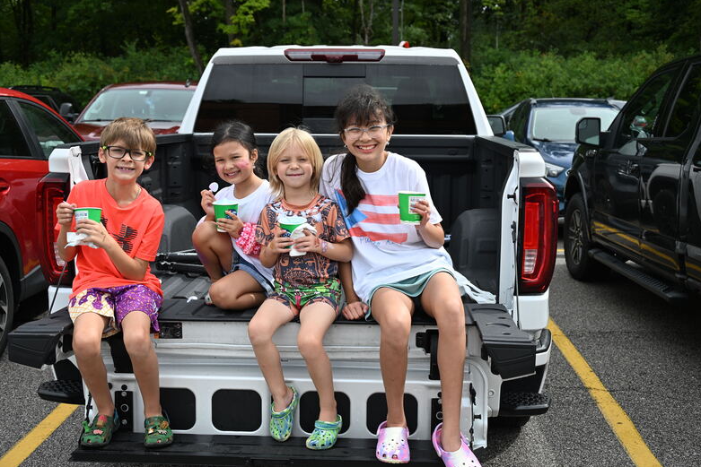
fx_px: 818
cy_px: 230
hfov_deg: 46.4
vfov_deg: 31.9
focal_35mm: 42
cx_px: 358
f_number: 5.6
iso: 200
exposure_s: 1/640
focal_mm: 41
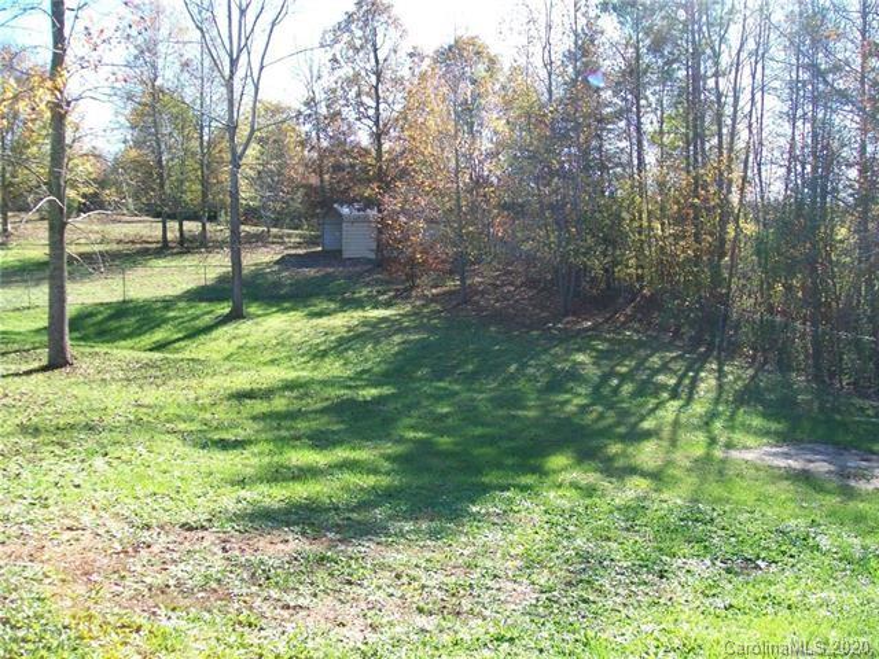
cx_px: 440
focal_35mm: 36
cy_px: 330
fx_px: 914
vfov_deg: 39.7
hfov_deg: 51.4
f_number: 2.7
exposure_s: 1/250
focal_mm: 6
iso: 64
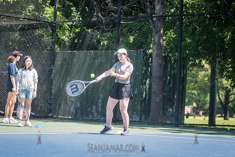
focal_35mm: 130
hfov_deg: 15.8
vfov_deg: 10.6
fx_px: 848
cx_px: 117
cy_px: 76
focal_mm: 105
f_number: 3.5
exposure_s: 1/800
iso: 200
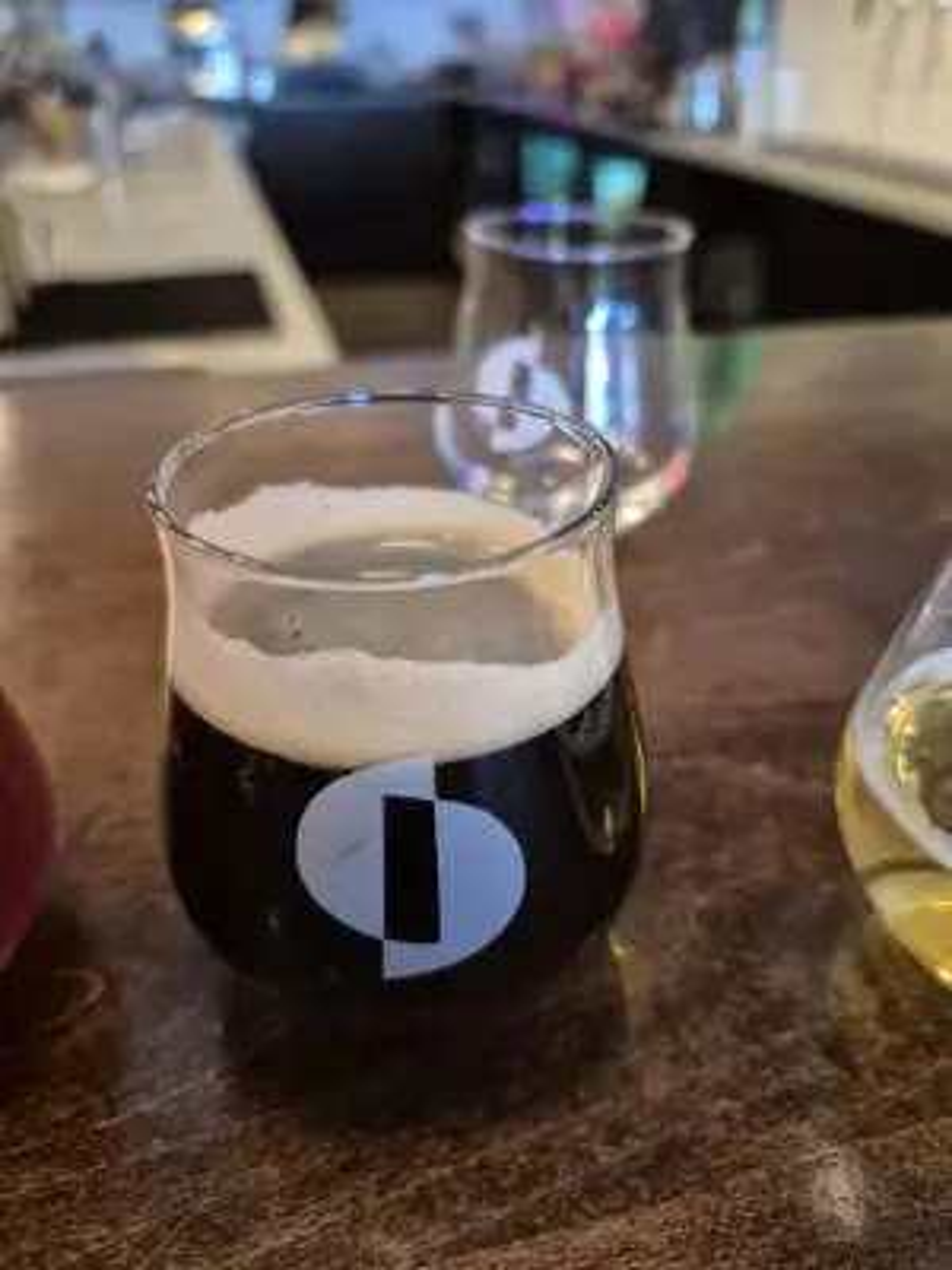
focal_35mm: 23
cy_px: 635
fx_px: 843
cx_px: 476
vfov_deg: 73.9
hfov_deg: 58.9
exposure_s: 1/60
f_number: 1.8
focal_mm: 5.4
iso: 1000
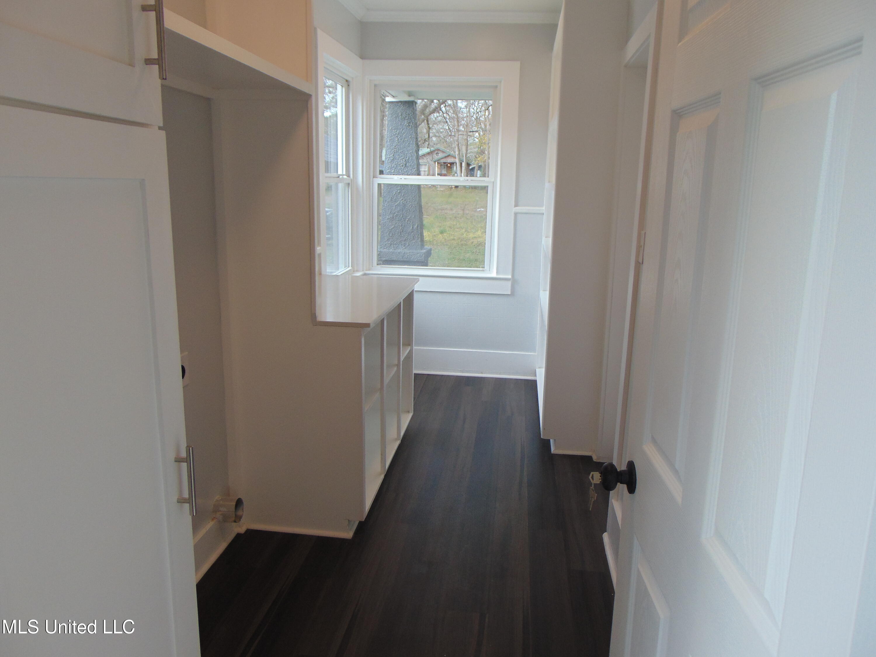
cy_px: 328
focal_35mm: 27
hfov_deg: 65.3
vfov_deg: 51.4
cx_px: 438
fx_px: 683
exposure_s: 1/100
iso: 80
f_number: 3
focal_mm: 4.9
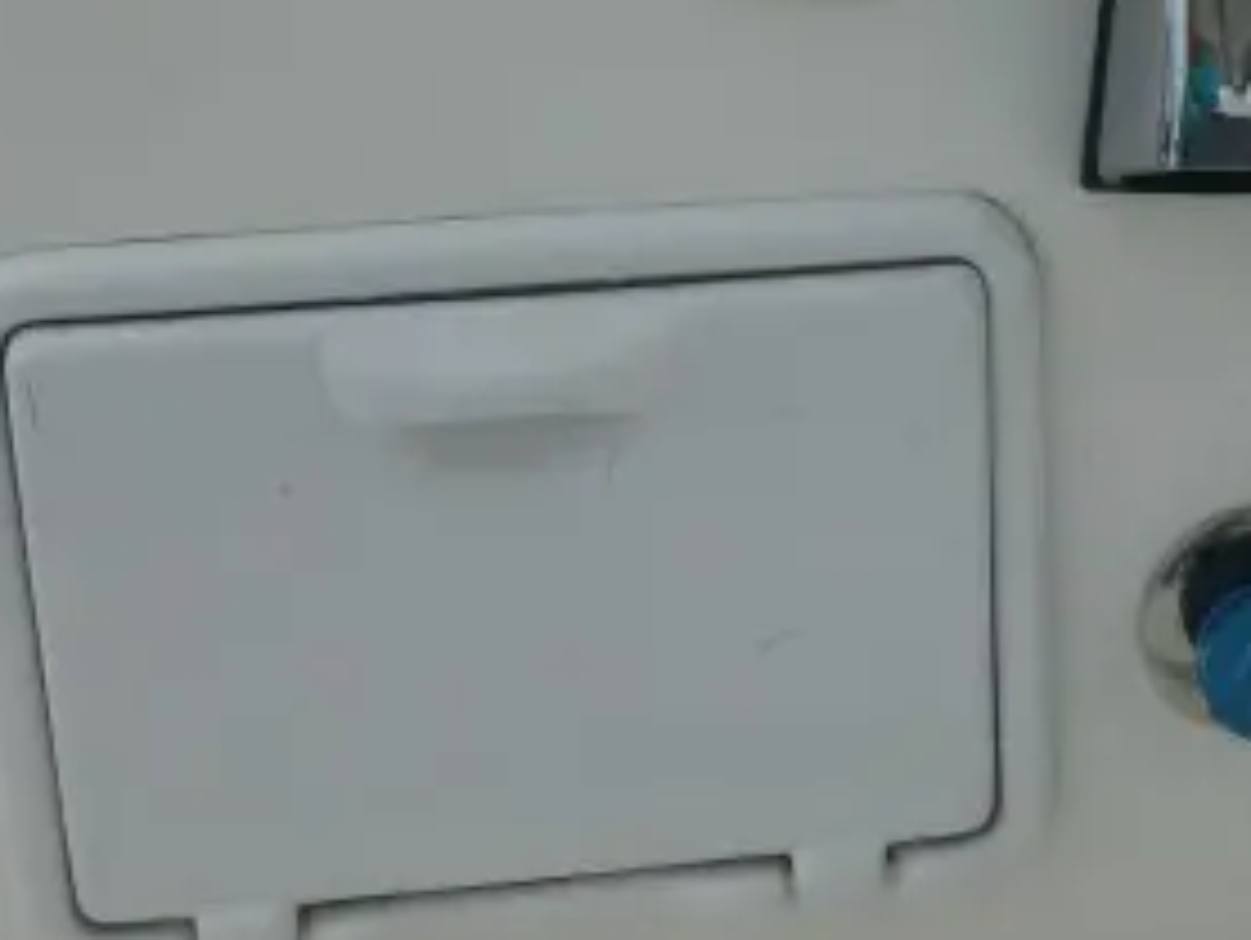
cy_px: -94
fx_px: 2496
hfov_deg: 27.0
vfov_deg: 20.4
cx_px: 1156
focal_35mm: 69
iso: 100
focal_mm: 4.3
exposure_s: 1/500
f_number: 4
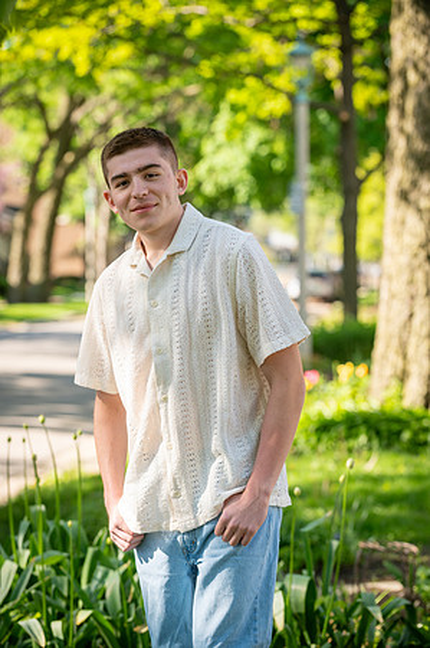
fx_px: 2083
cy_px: 324
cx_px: 215
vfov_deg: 17.7
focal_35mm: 116
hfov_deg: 11.8
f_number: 4
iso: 250
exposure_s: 1/320
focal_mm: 116
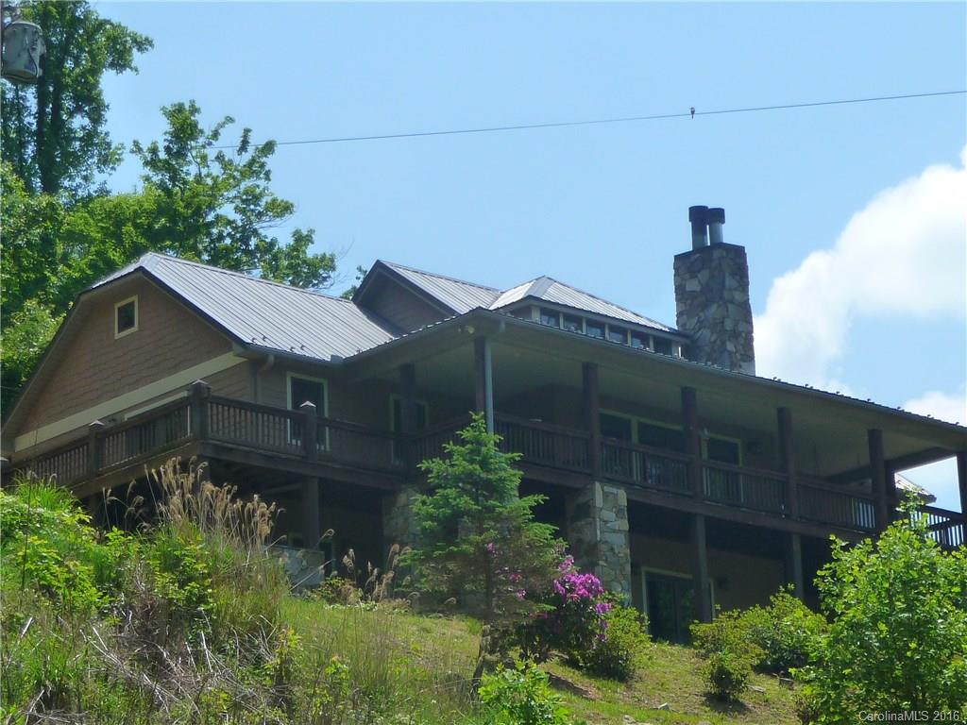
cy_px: 362
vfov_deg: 12.2
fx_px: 3380
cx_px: 484
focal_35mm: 121
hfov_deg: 16.3
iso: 160
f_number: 4.7
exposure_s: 1/640
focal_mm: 15.2
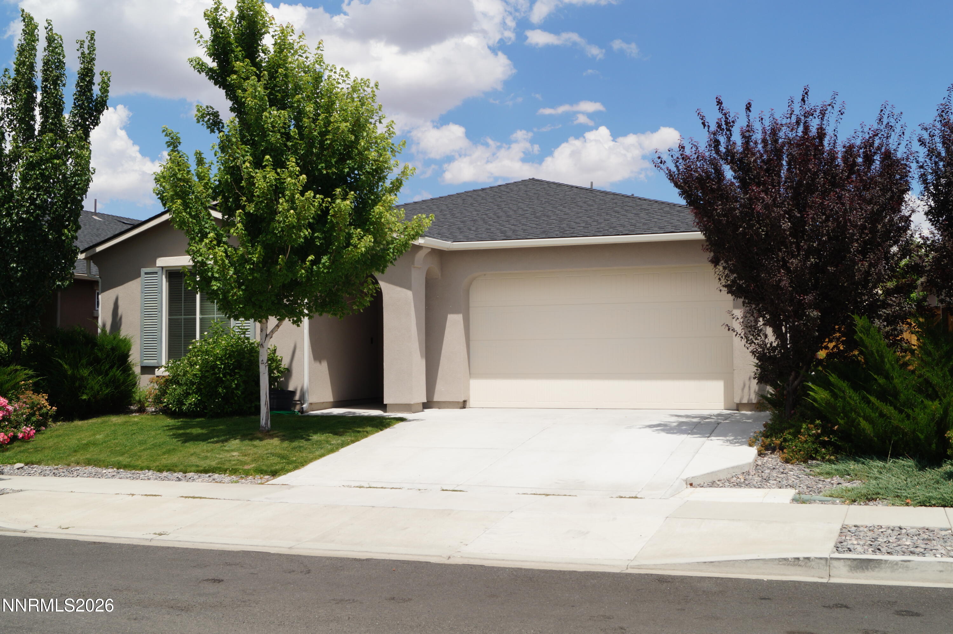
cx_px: 476
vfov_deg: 34.2
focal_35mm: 39
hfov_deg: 49.6
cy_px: 317
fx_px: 1032
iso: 100
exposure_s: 1/125
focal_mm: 26
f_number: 16
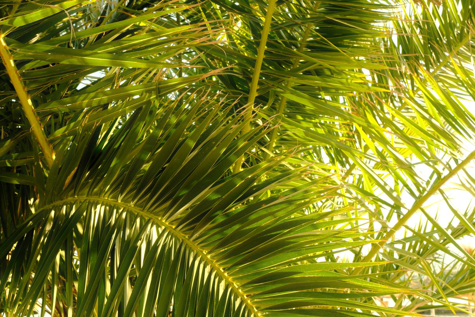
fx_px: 541
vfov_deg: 32.6
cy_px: 158
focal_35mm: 41
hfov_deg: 47.4
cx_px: 238
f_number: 11
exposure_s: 1/120
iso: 640
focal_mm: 27.5
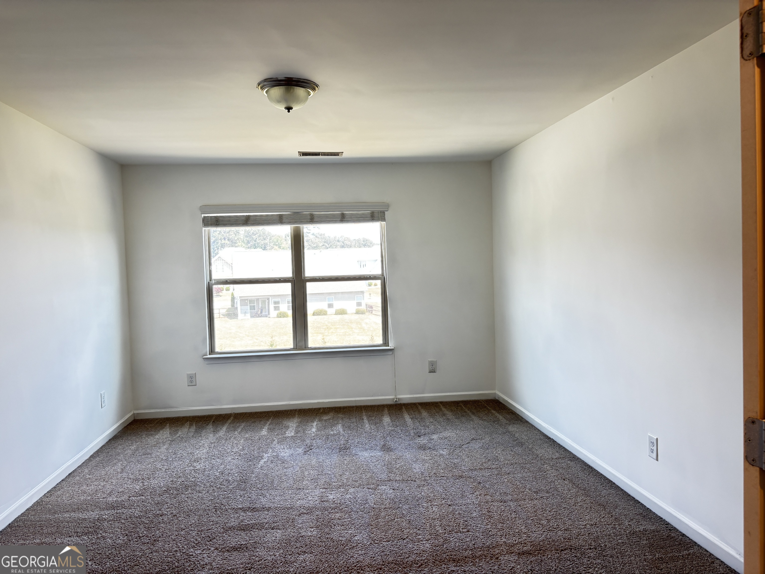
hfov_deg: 67.3
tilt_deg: -2.4
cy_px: 287
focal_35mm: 26
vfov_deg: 53.1
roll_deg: +1.7
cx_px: 382
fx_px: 575
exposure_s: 1/60
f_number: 1.6
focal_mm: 5.96
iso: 100
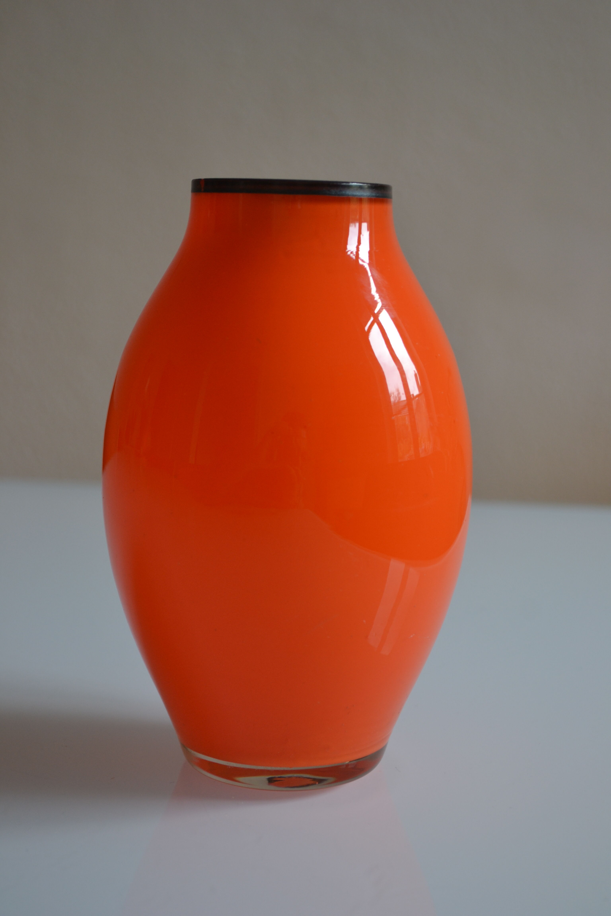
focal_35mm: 60
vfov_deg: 33.4
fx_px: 1527
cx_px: 306
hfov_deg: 22.6
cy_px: 458
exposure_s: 1/125
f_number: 5.6
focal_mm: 40
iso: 280
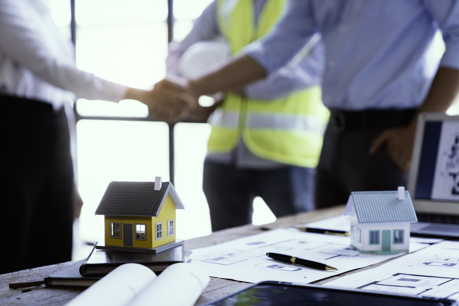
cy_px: 153
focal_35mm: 70
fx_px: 892
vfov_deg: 19.5
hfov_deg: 28.8
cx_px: 230
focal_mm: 70
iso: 250
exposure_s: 1/125
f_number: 2.8
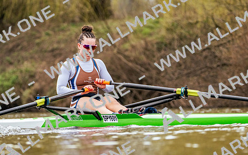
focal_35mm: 409
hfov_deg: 5.1
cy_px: 81
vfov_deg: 3.2
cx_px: 113
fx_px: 2764
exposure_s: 1/2000
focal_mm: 306
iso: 2500
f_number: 6.3
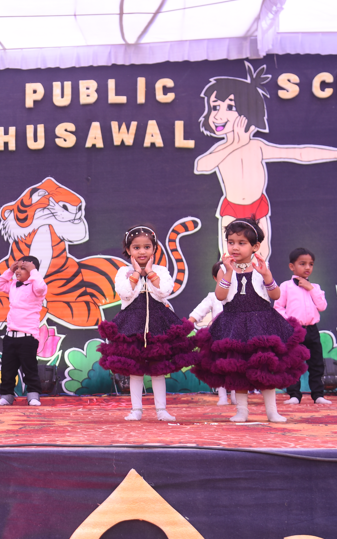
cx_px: 9
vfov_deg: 30.2
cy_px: 269
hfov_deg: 18.7
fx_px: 999
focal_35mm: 68
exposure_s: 1/160
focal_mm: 44
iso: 200
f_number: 4.5
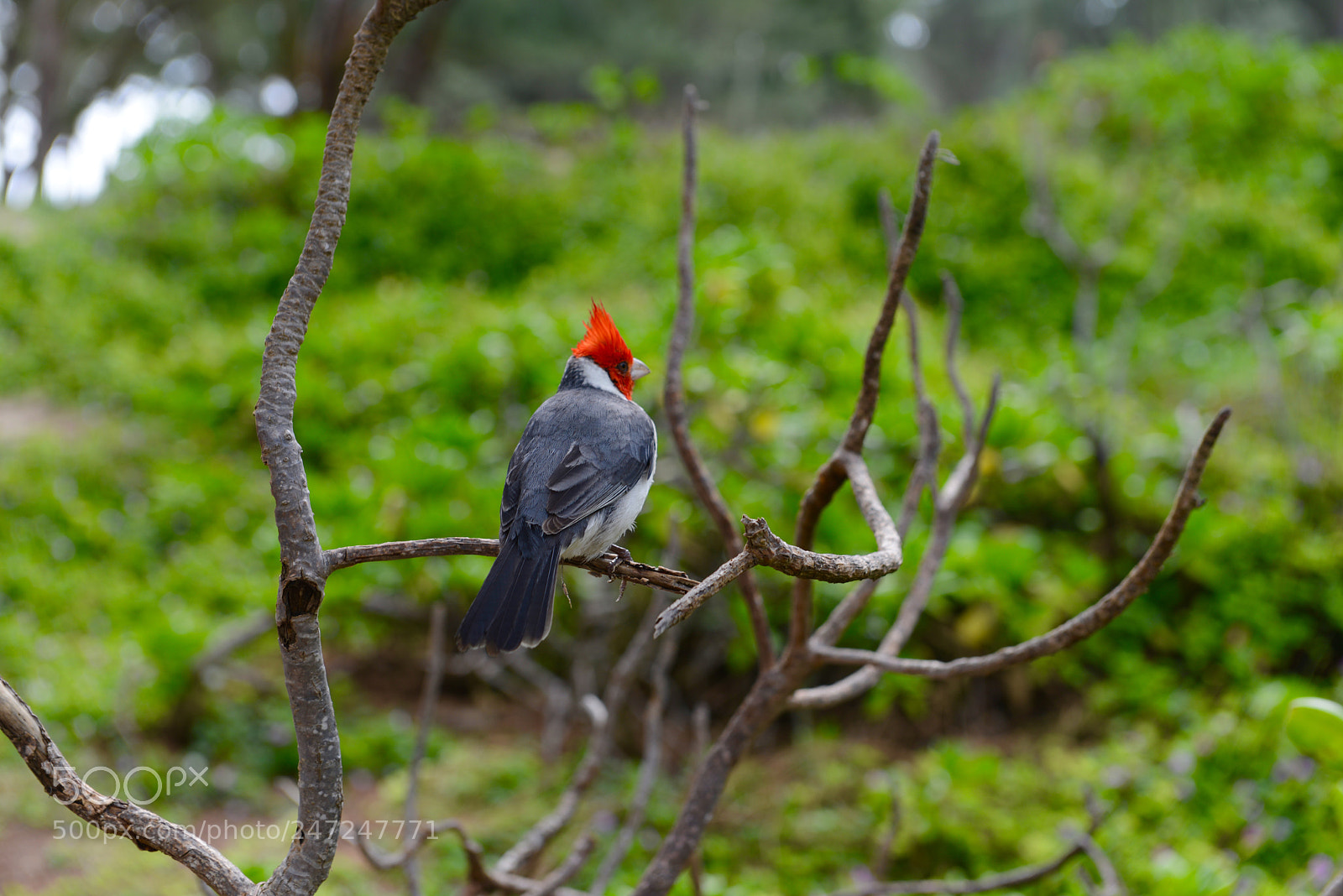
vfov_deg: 19.5
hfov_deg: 28.8
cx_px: 672
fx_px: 2612
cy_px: 448
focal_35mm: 70
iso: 100
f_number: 5.6
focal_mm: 70
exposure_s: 1/125
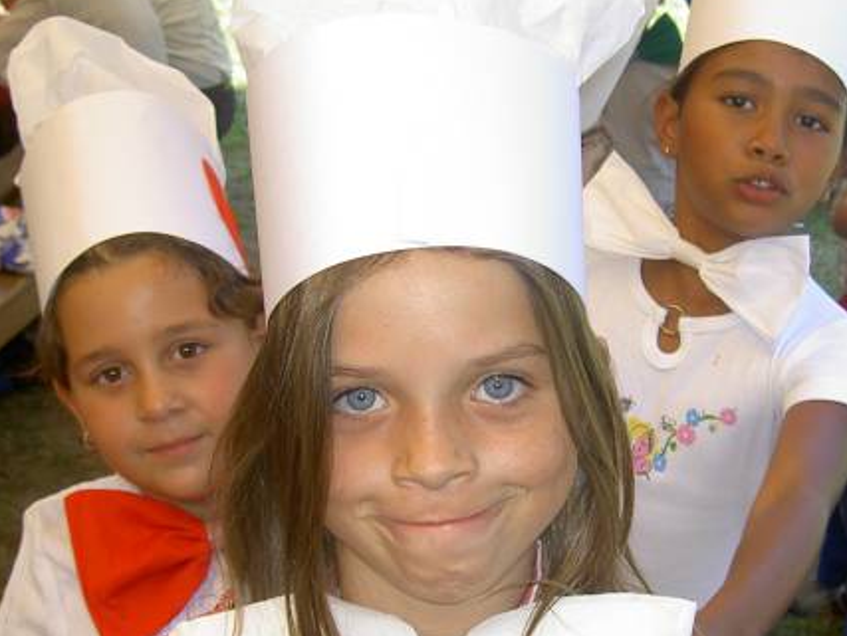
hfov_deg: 26.6
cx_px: 534
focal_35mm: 73
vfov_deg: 20.2
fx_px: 1788
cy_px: 382
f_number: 2.8
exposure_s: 1/125
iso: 100
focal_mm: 8
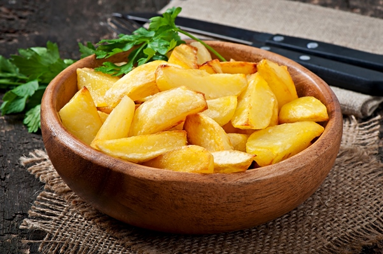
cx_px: 192
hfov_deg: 13.1
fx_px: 1674
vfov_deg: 8.7
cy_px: 127
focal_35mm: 158
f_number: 13
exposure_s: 1/200
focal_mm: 105
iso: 100
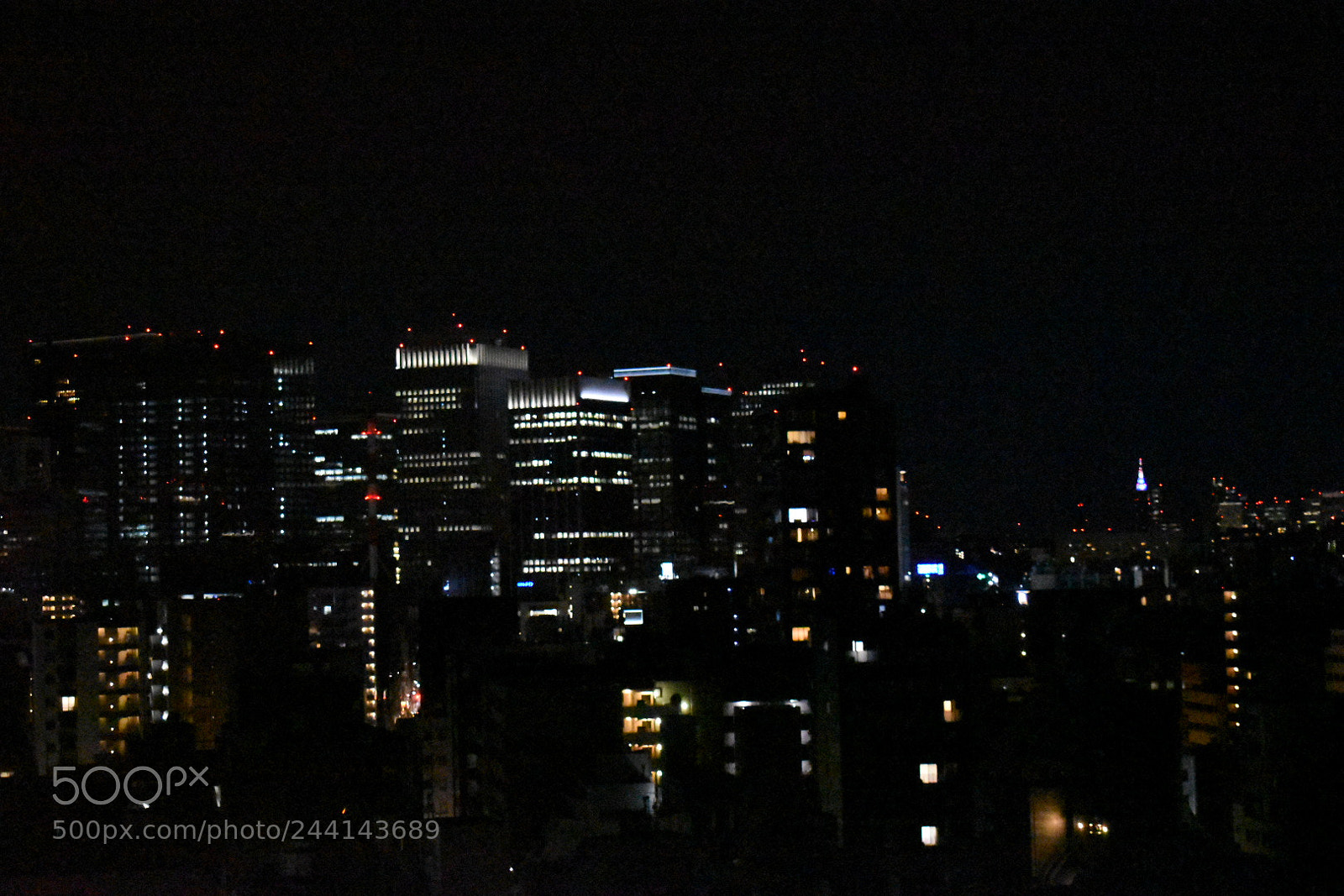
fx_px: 2576
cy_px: 448
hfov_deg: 29.2
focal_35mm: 69
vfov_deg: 19.7
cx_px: 672
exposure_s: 1/100
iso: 25600
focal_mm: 46
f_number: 5.3
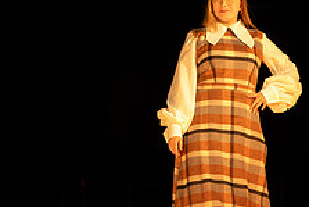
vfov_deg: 8.1
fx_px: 1451
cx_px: 159
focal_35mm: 169
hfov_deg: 12.2
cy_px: 108
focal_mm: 65
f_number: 4
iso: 800
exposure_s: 1/400
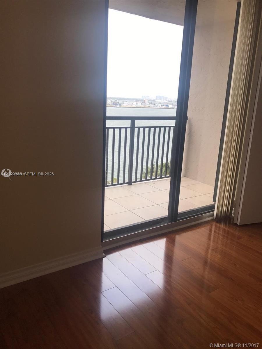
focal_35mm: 28
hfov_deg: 49.7
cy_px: 174
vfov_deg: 63.4
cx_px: 131
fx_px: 283
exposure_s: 1/178
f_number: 1.8
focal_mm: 3.99
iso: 20
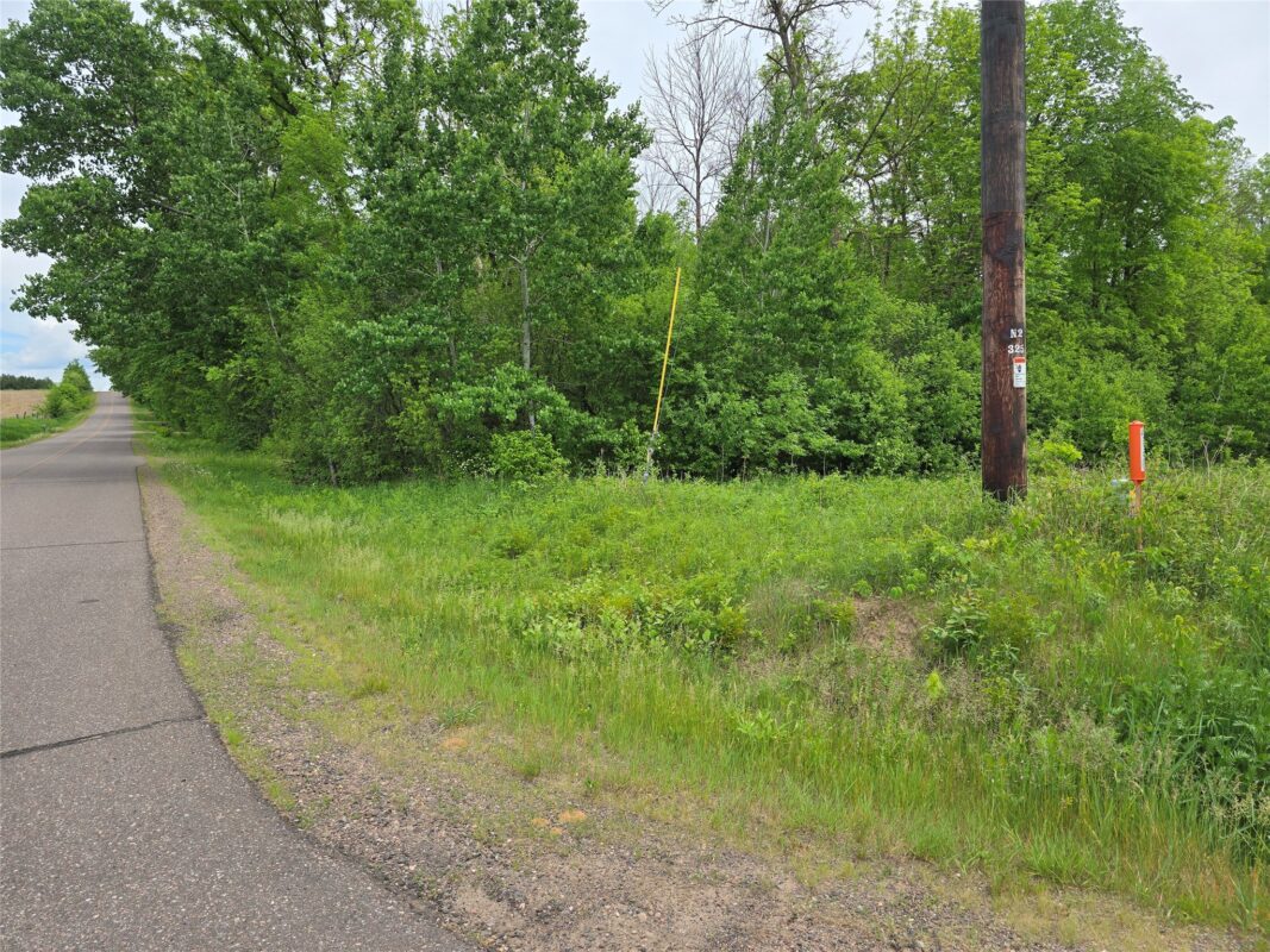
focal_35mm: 23
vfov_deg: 58.9
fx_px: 844
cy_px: 476
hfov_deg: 73.9
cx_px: 635
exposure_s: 1/586
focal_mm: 6.3
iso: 12
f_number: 1.7
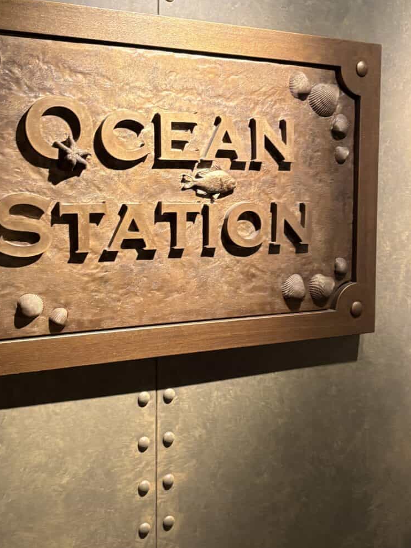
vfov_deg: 44.7
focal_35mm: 42
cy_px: 237
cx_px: 148
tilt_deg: -2.7
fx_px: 665
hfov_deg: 34.1
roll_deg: +1.0
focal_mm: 5.96
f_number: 1.6
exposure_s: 1/60
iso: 320
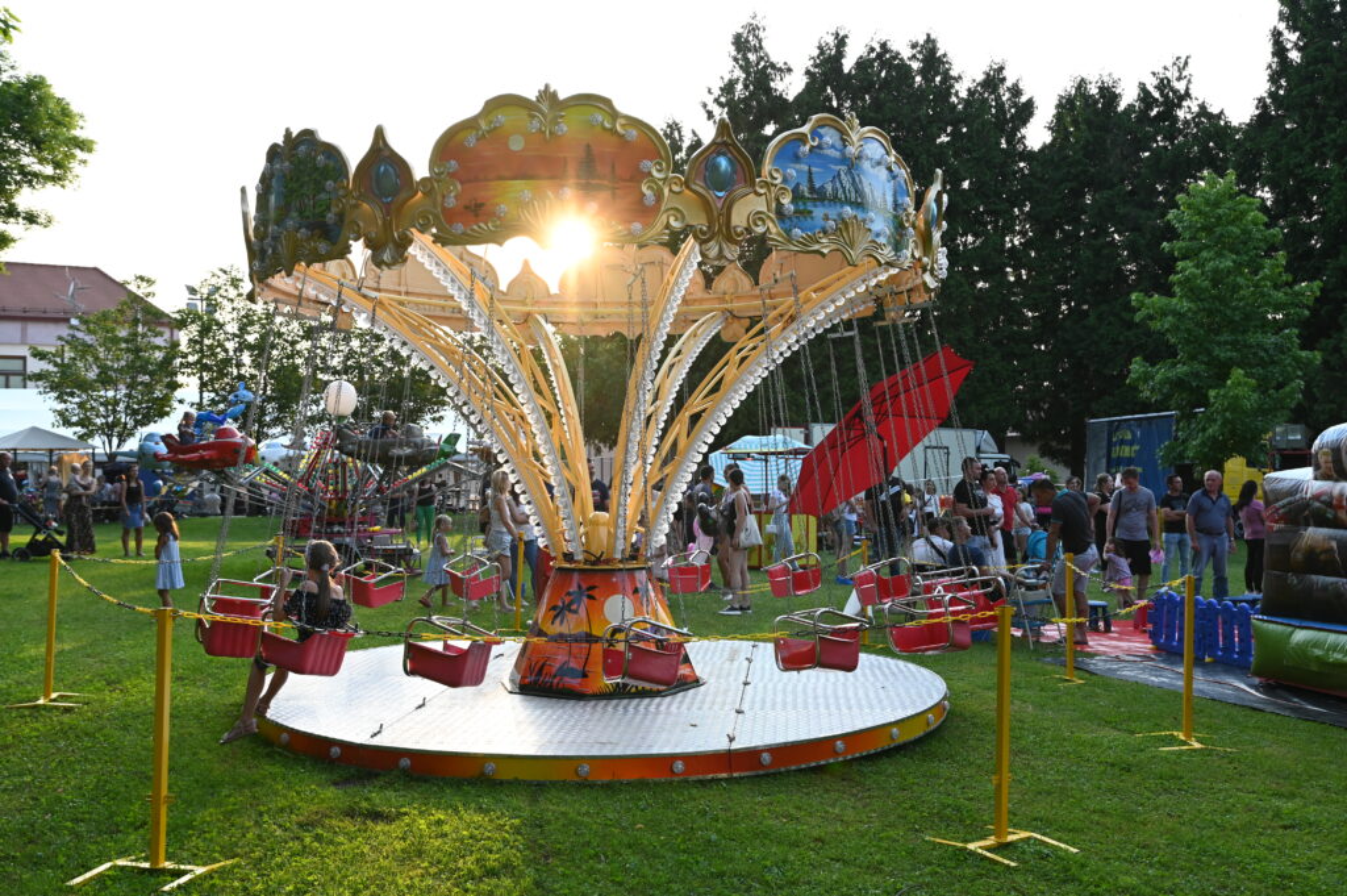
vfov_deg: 38.8
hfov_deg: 55.8
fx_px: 1271
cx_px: 674
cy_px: 448
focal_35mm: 34
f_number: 5
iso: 800
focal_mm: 34
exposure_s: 1/640
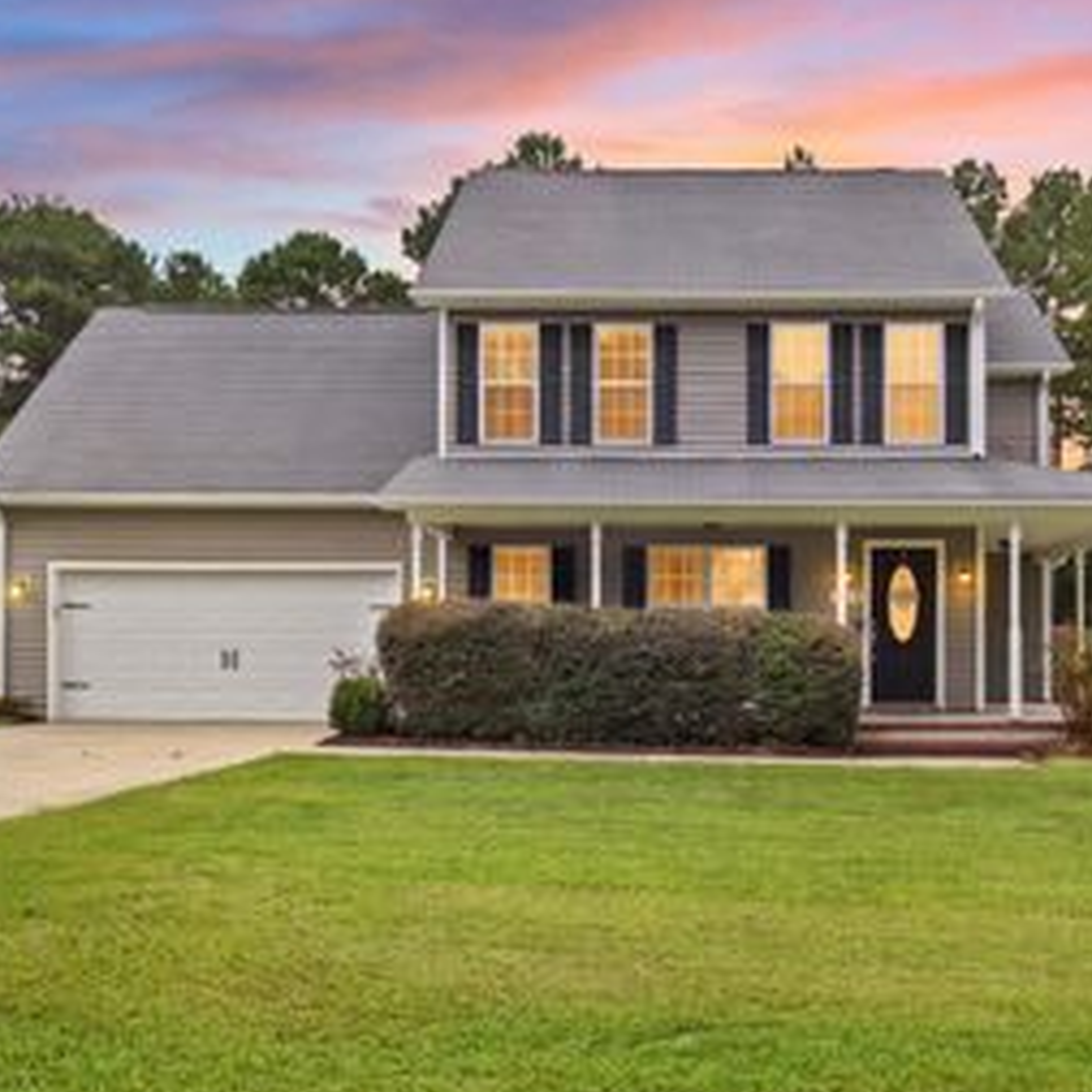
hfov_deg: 44.6
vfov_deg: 44.9
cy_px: 568
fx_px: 1321
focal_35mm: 37
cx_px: 678
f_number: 9
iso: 100
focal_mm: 22
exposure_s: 1/60
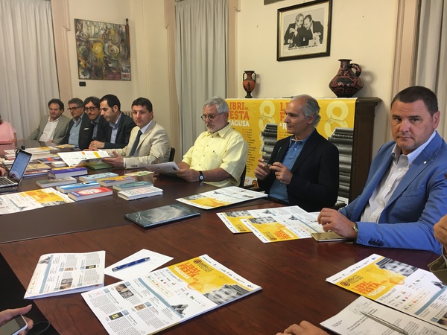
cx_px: 224
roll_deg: +0.9
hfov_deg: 61.7
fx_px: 374
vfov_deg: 48.2
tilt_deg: -10.6
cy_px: 168
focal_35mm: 29
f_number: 2.2
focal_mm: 4.15
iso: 80
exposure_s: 1/33
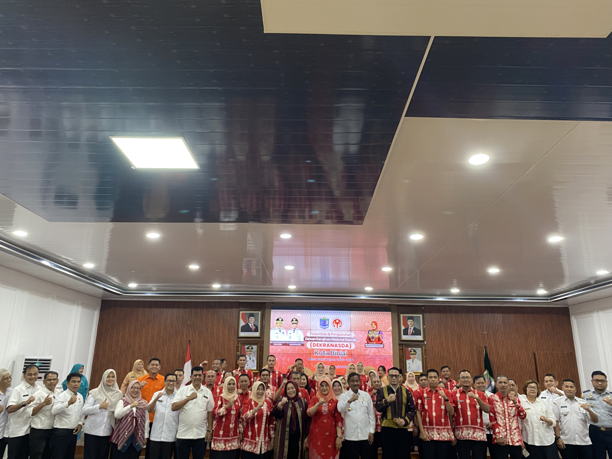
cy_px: 230
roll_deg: -1.3
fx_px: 460
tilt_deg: +19.6
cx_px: 306
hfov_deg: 67.3
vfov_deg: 53.1
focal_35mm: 26
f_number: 1.8
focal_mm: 4.25
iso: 200
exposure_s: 1/50
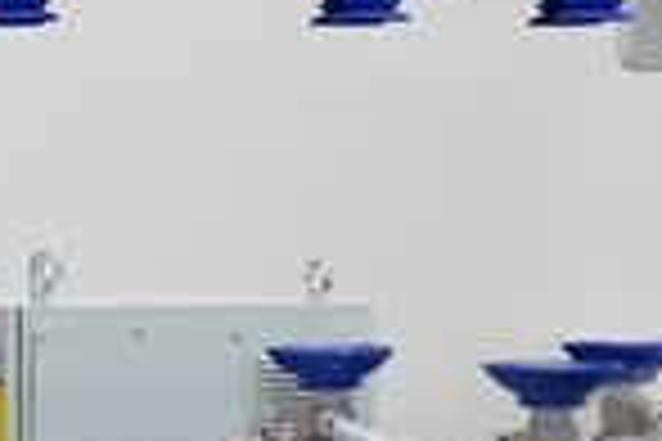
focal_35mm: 278
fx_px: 5112
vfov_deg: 4.9
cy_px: -104
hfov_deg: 7.2
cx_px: -441
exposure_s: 1/20
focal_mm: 68
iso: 800
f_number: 8
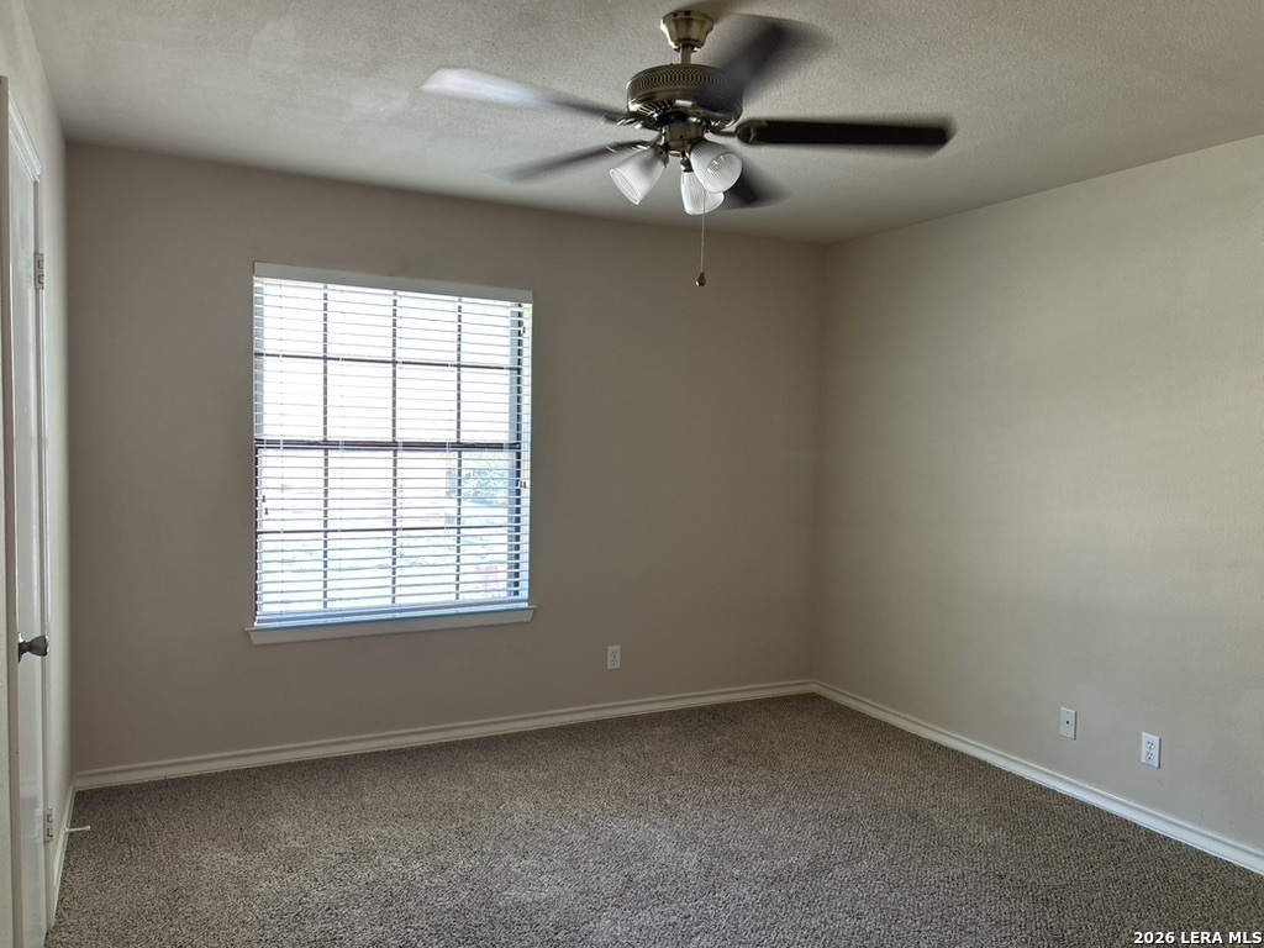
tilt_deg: -2.5
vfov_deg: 53.1
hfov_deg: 67.3
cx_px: 632
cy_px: 474
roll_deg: -0.4
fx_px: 949
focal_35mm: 26
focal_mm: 5.7
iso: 125
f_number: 1.5
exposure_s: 1/66
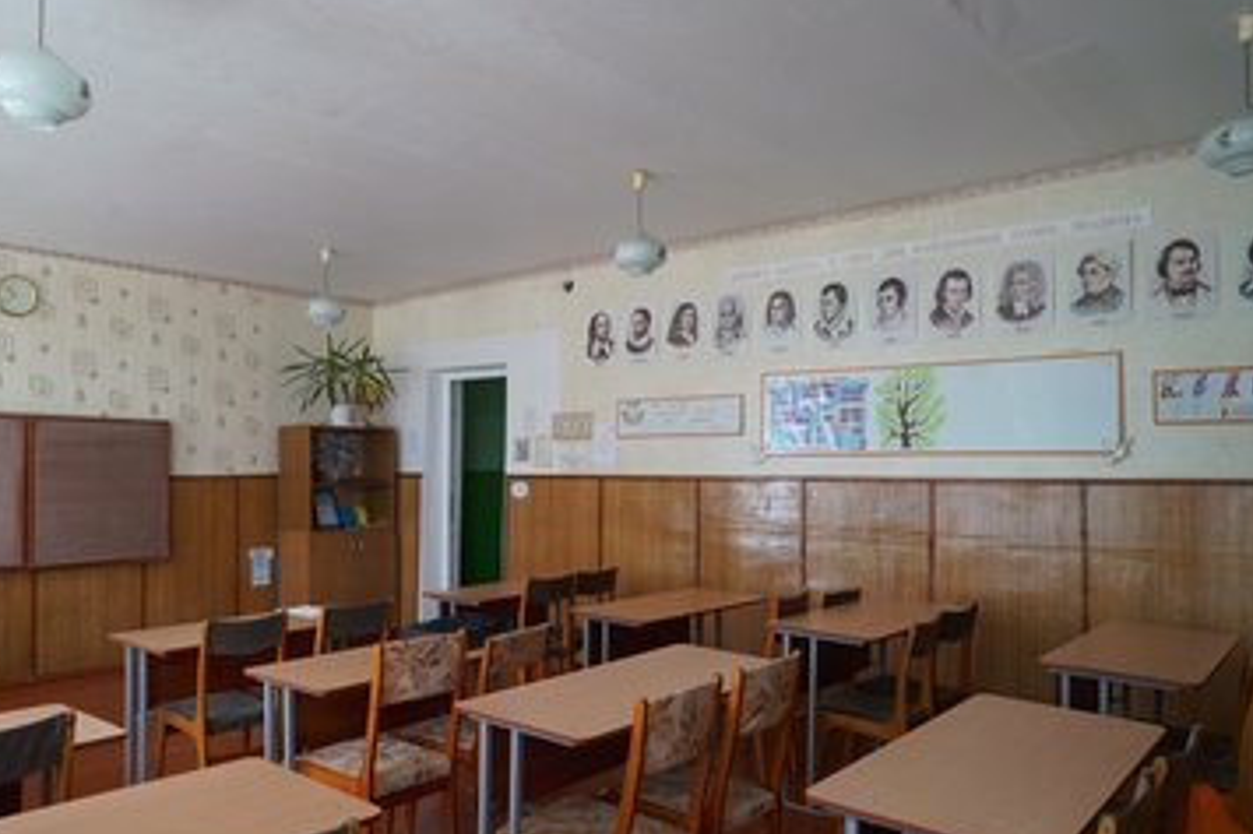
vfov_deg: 47.9
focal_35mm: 27
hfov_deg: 67.2
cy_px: 442
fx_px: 939
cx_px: 563
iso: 640
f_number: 4
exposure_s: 1/60
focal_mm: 24
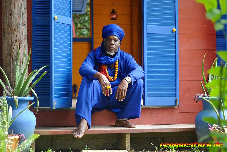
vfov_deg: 17.9
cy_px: 76
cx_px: 115
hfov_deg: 26.7
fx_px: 479
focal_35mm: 76
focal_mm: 50
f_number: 1.8
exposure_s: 1/500
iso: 400
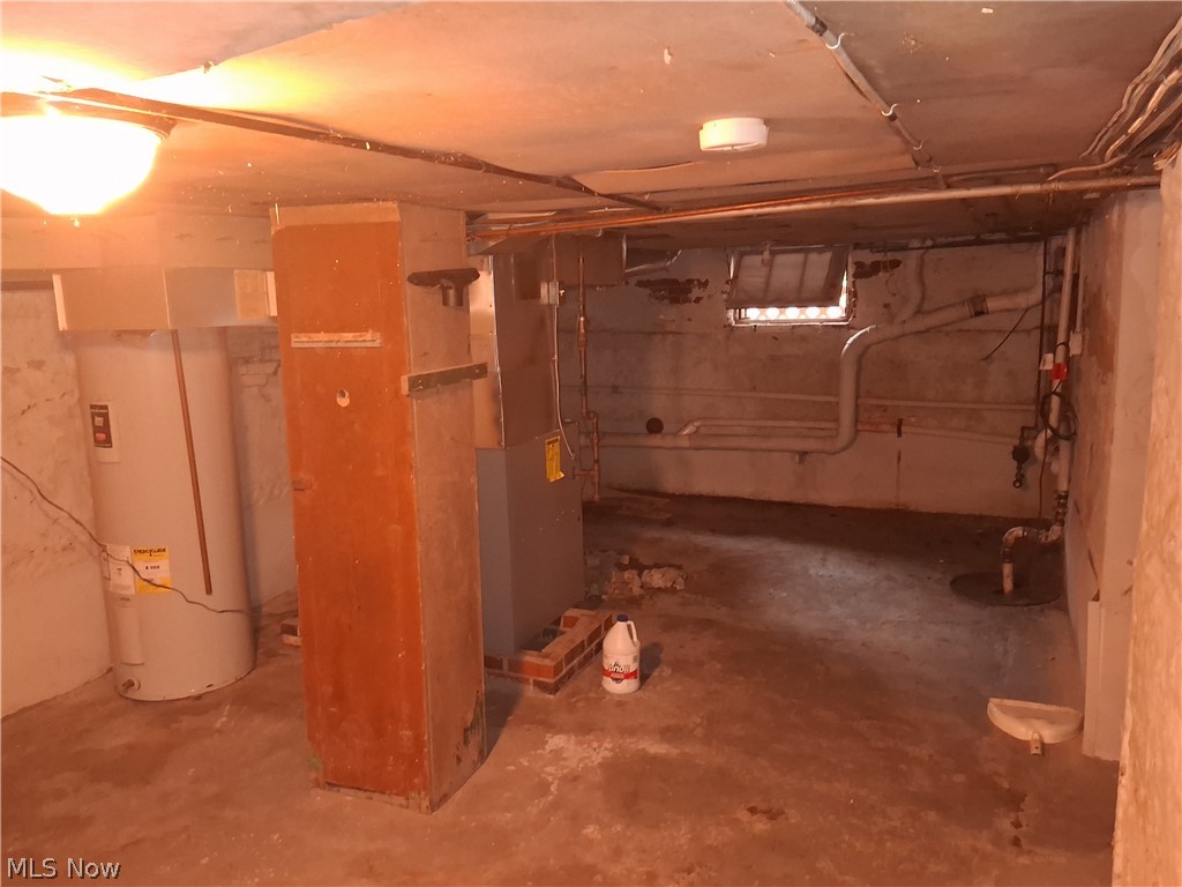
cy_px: 444
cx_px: 591
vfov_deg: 53.1
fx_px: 888
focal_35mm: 26
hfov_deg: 67.3
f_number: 1.8
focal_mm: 3.98
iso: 640
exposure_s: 1/30
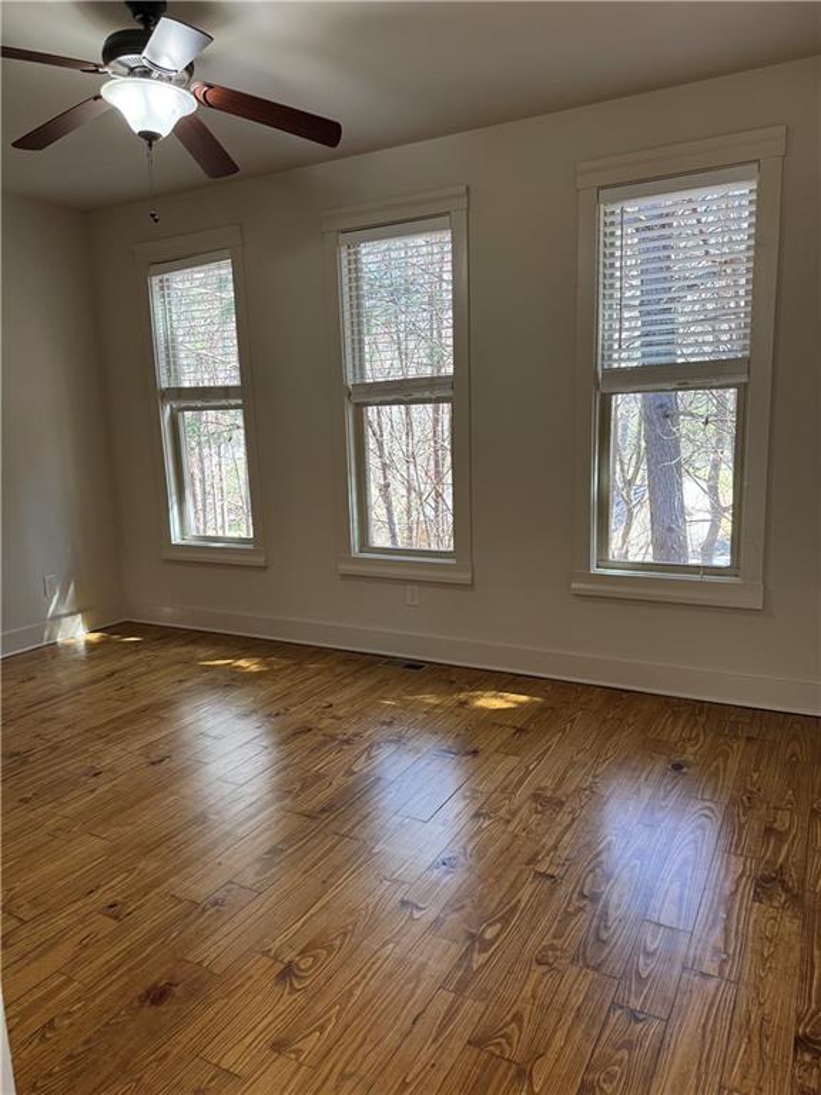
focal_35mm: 24
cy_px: 548
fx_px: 759
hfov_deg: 56.8
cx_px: 410
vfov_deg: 71.6
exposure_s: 1/120
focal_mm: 6.76
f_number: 1.78
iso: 200
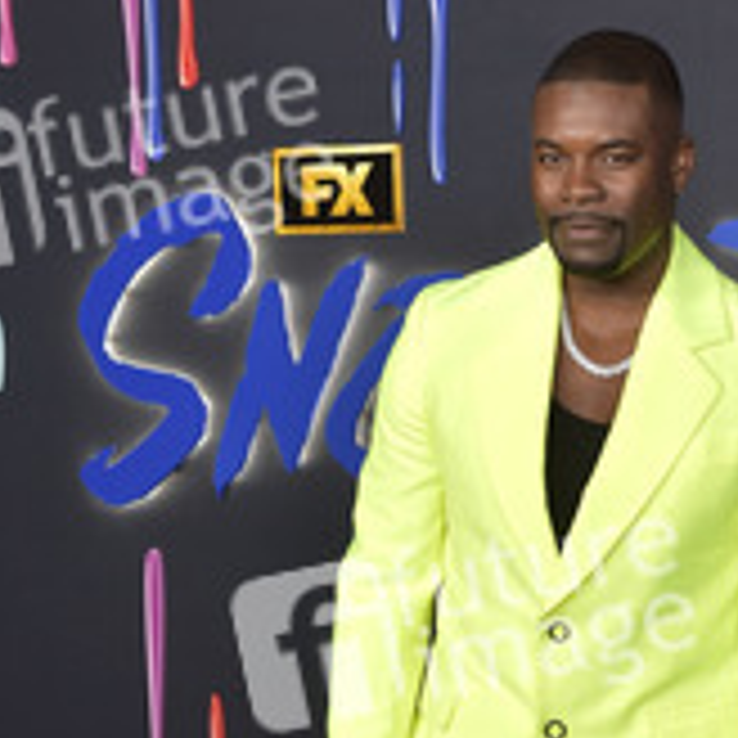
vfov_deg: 14.8
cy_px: 850
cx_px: 596
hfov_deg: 15.2
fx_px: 2750
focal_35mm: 114
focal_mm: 55
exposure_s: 1/250
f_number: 6.3
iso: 2000
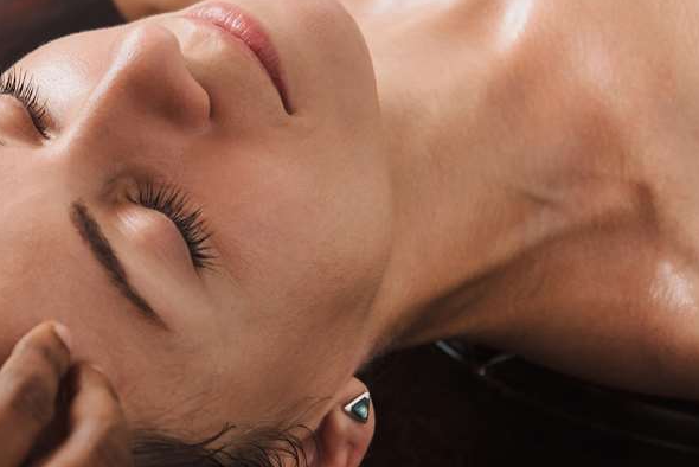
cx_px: 212
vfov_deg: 11.2
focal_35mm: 122
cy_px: 89
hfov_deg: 16.7
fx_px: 2370
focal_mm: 60
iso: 320
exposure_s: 1/160
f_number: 5
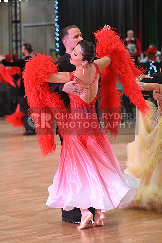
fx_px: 877
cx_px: 81
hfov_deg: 10.6
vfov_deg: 15.8
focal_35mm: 130
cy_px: 122
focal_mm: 130
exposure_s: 1/400
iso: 3200
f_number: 5
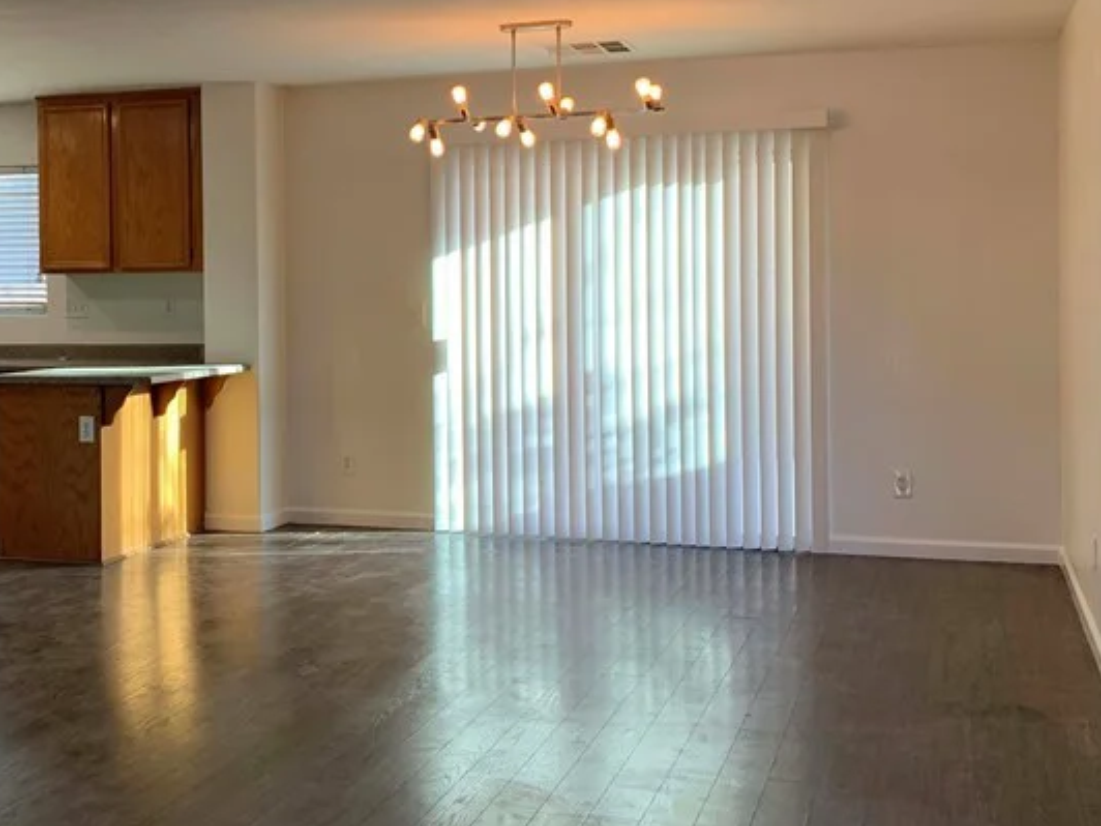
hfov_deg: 37.3
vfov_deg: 28.9
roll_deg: +0.7
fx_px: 1590
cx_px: 288
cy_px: 282
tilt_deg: -0.7
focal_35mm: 50
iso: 100
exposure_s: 1/120
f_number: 1.8
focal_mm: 4.25
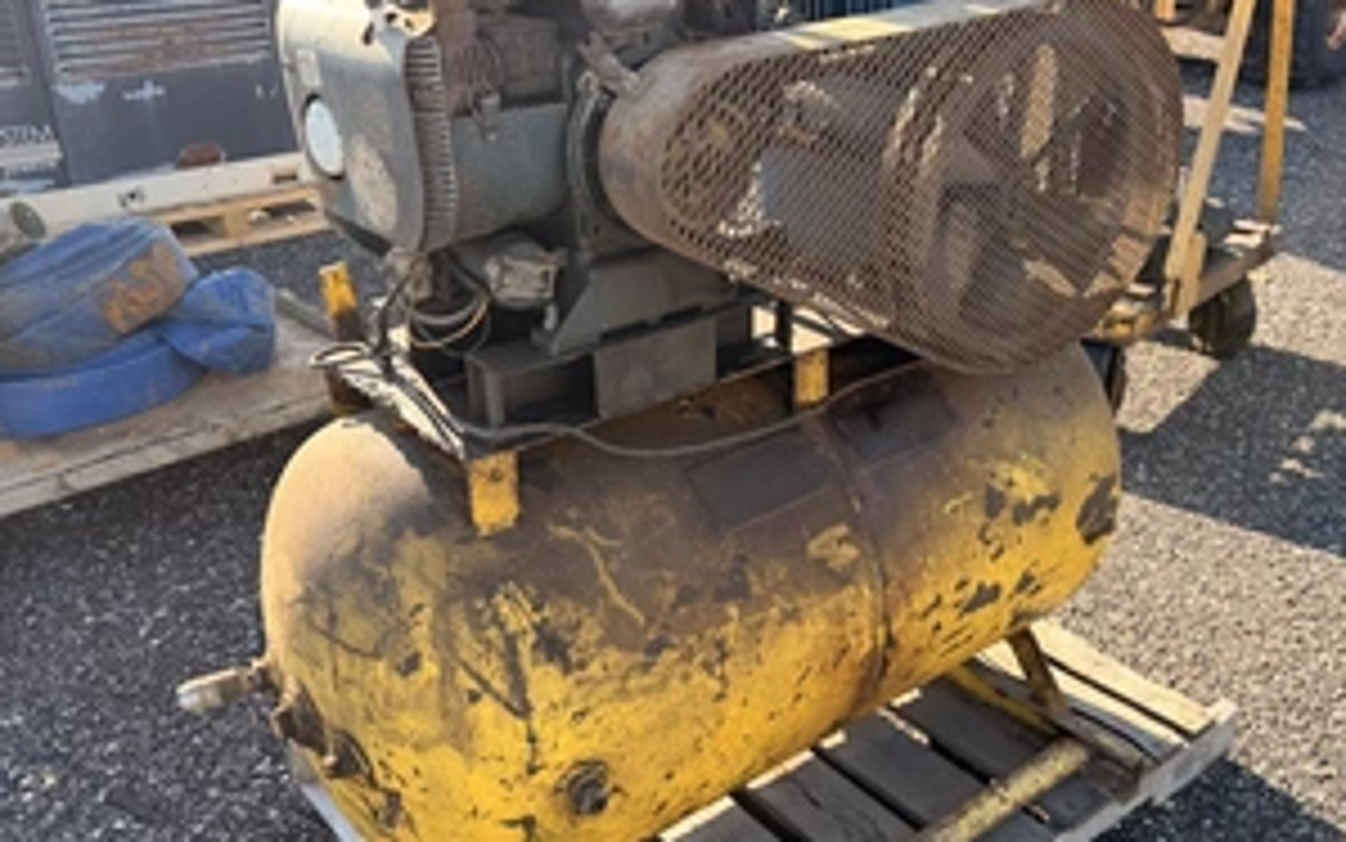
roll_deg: +1.3
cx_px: 752
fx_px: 1247
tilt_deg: -26.1
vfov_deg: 37.2
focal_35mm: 34
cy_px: 477
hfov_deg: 56.5
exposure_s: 1/805
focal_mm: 6.76
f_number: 1.78
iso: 80
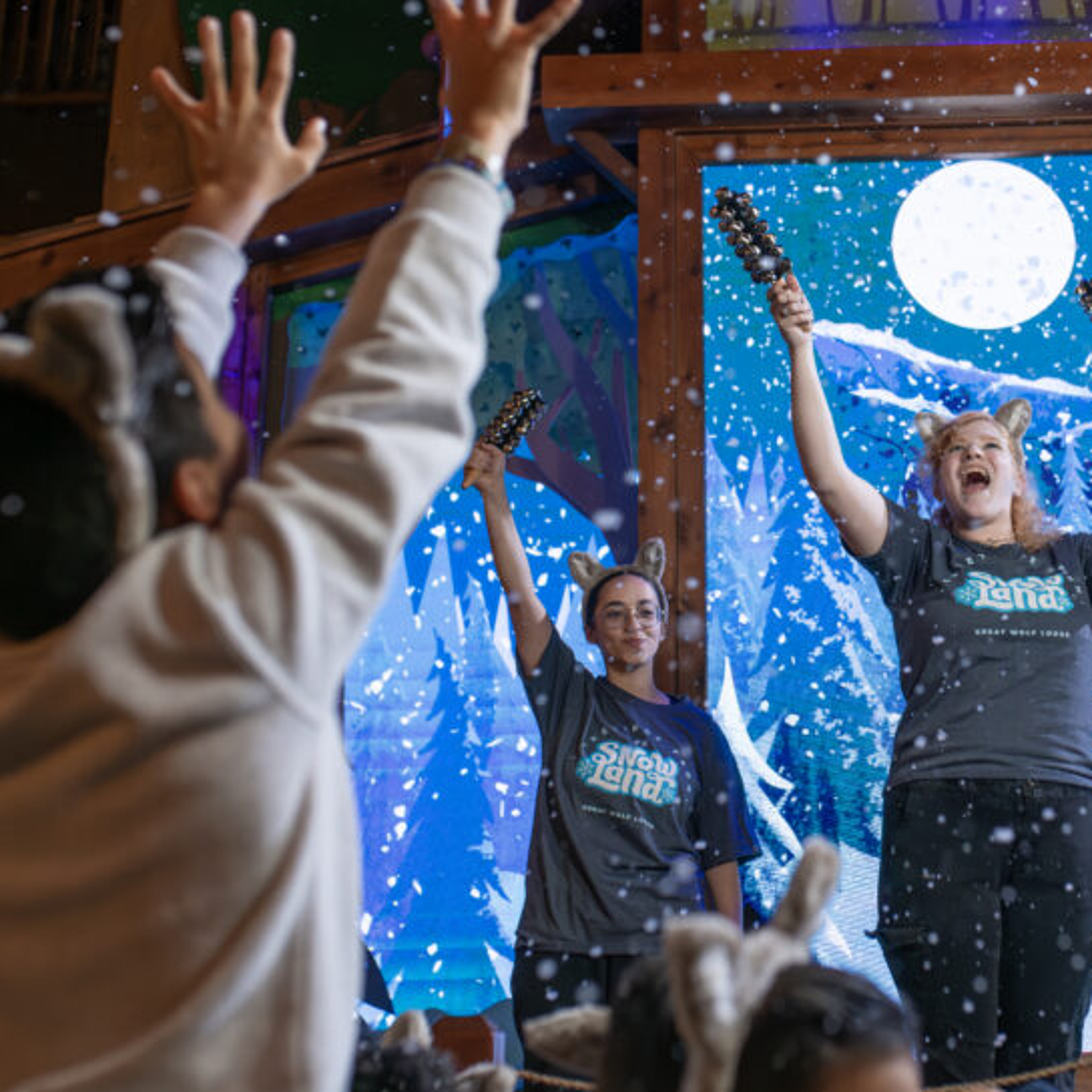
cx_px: 881
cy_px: 427
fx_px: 1999
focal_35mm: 56
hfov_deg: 29.8
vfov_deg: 30.5
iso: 1600
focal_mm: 35
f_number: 2.8
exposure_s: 1/400
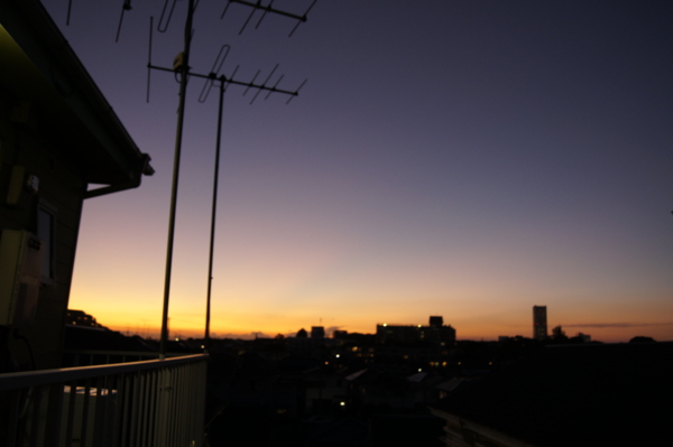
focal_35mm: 30
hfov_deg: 62.0
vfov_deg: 43.5
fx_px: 560
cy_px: 224
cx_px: 336
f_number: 3.5
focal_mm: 20
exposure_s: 1/30
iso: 400
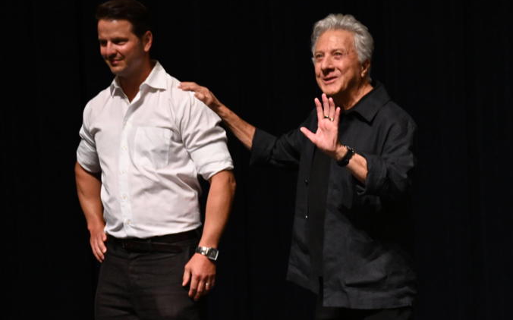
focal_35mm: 51
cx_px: 256
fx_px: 713
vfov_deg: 25.3
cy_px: 151
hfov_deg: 39.6
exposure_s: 1/320
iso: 3200
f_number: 2.8
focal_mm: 49
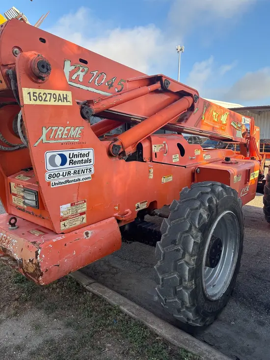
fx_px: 270
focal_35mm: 26
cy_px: 180
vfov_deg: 67.3
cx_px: 135
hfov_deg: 53.1
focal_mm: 5.96
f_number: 1.6
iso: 64
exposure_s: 1/791
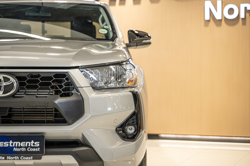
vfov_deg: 18.2
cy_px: 83
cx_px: 125
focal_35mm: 75
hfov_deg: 27.0
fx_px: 521
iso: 800
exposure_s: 1/125
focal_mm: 75
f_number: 2.8
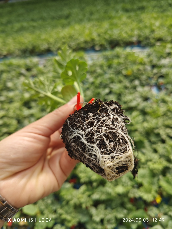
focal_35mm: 23
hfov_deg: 58.9
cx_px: 86
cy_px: 114
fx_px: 152
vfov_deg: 73.9
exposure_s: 1/699
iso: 50
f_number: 1.8
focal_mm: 5.43
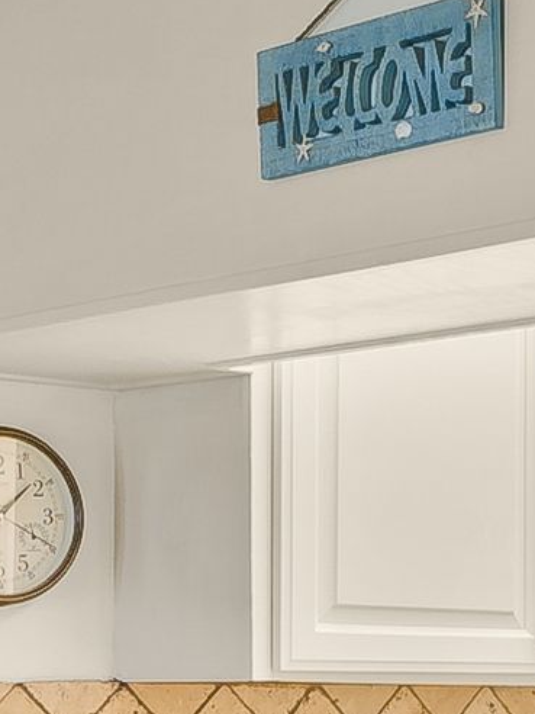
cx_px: 940
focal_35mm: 116
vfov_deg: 16.7
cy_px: 666
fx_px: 2390
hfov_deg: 11.9
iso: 400
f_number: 8
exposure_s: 1/2
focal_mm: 14
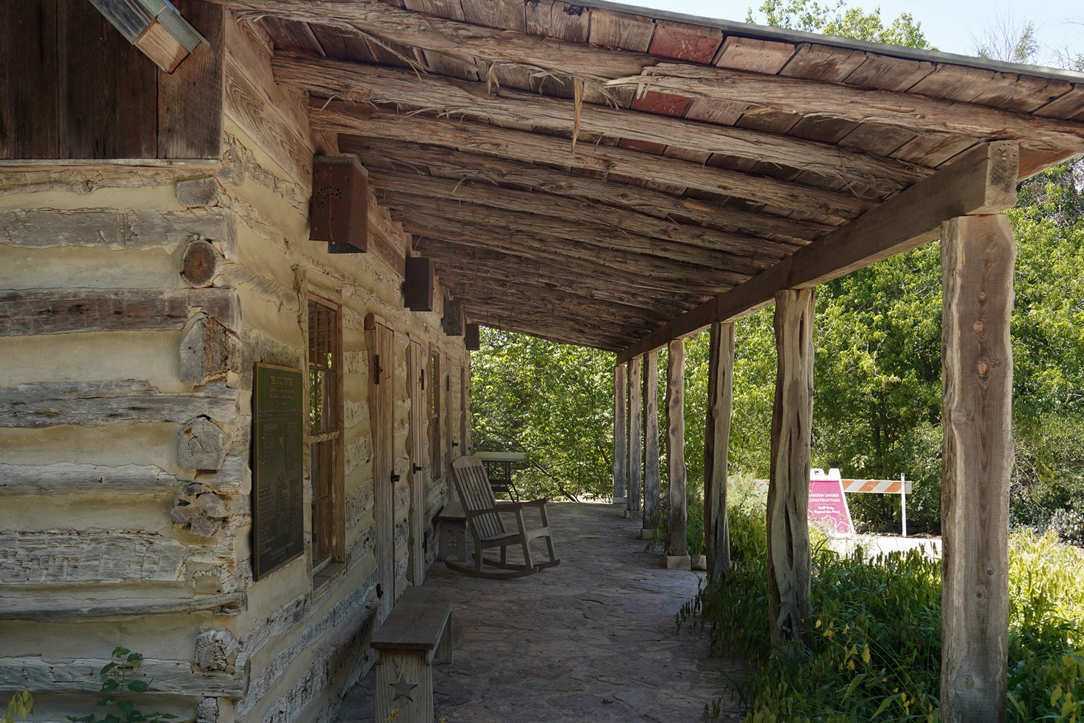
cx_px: 467
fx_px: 1144
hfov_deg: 50.5
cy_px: 446
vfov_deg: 34.9
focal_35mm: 38
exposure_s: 1/100
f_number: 6.3
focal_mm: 28
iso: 100
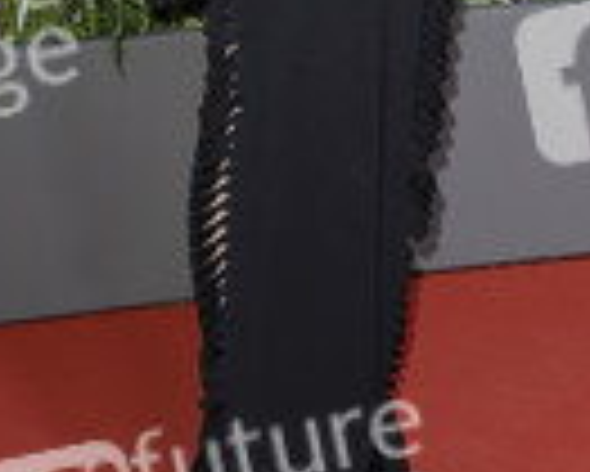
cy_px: -166
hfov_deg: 10.8
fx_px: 3111
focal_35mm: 178
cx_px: 338
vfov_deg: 8.6
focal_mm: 62
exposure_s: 1/250
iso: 640
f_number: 6.3
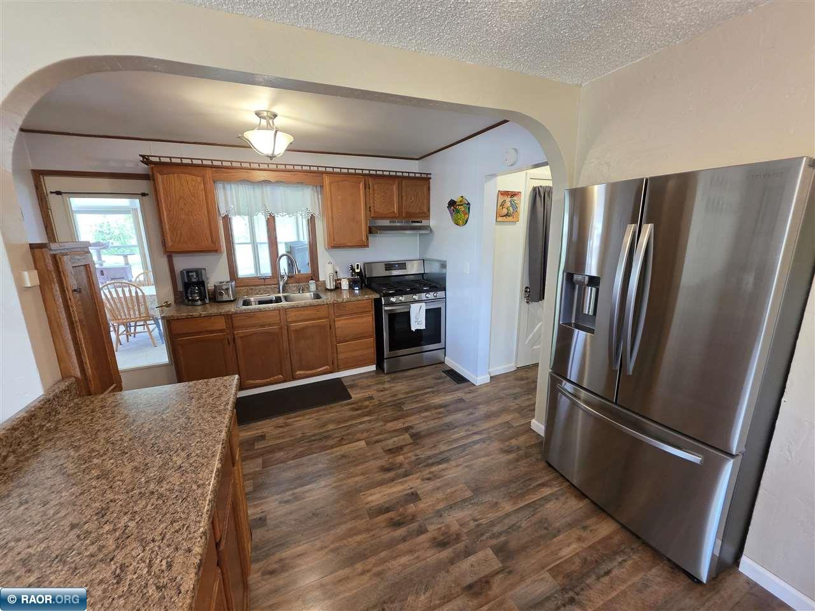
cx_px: 408
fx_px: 306
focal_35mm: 13
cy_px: 306
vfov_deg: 89.9
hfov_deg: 106.2
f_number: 1.9
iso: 320
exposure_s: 1/60
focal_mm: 2.2
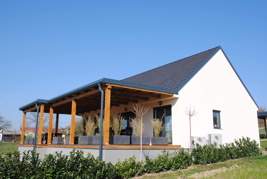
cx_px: 134
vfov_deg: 38.5
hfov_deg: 55.0
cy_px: 90
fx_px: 256
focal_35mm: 34
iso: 100
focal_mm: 23
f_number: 8
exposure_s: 1/250
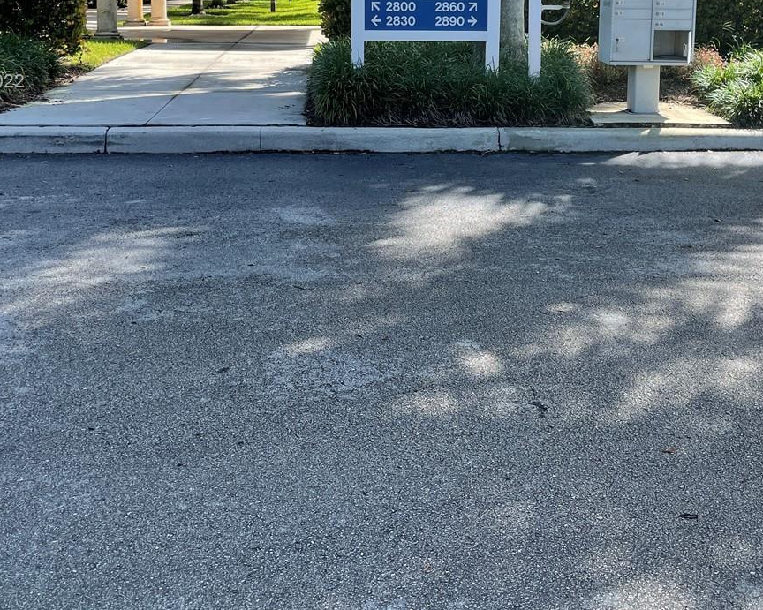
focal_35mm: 47
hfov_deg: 39.4
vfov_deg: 30.9
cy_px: 83
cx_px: 449
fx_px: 1061
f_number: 1.6
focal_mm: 4.2
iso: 32
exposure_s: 1/1159
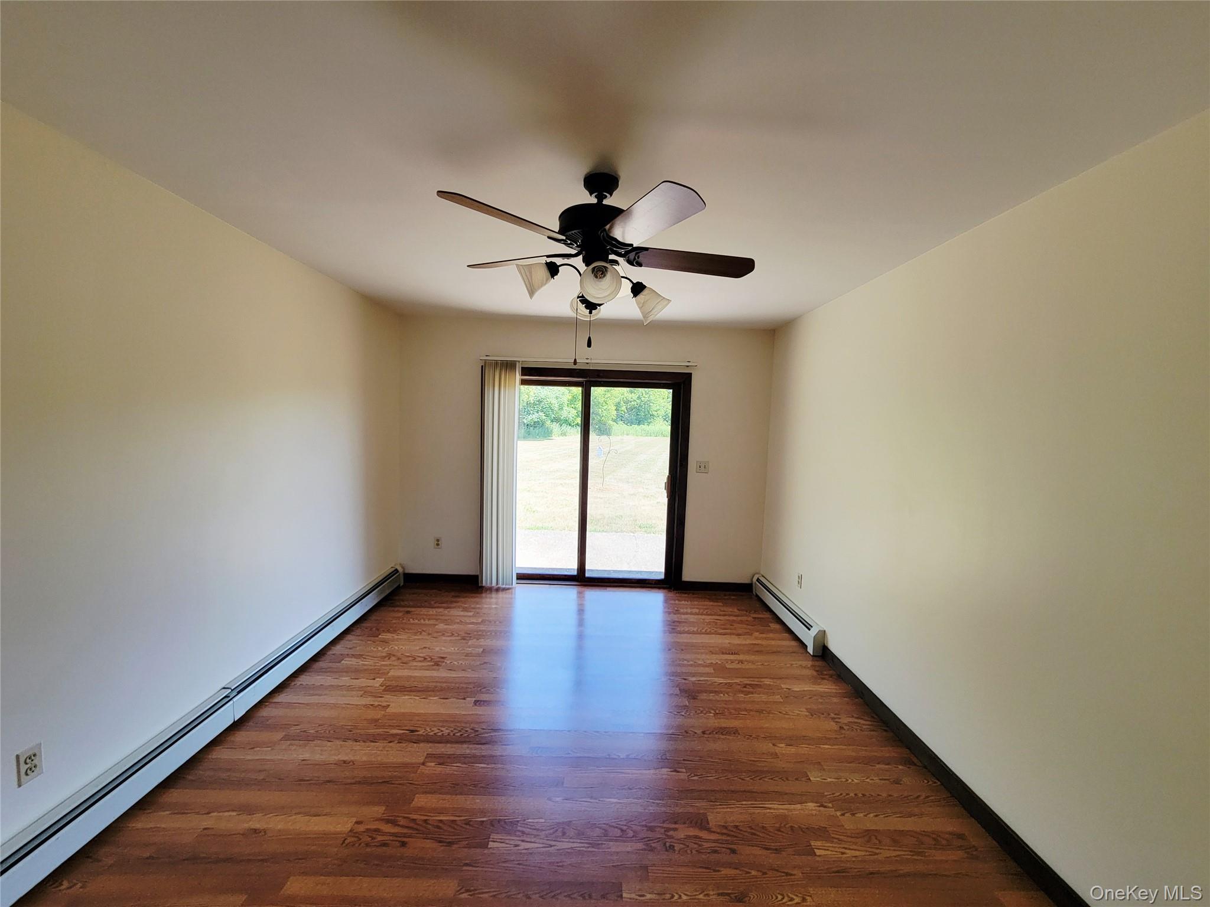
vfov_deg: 89.9
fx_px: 454
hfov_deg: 106.2
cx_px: 605
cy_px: 454
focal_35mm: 13
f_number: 2.2
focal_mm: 2.2
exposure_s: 1/120
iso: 80
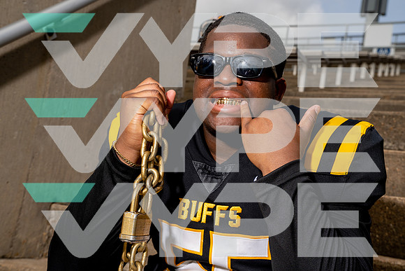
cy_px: 136
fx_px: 563
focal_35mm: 50
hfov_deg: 39.6
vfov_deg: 27.0
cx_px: 202
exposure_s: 1/250
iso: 100
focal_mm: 50
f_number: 8
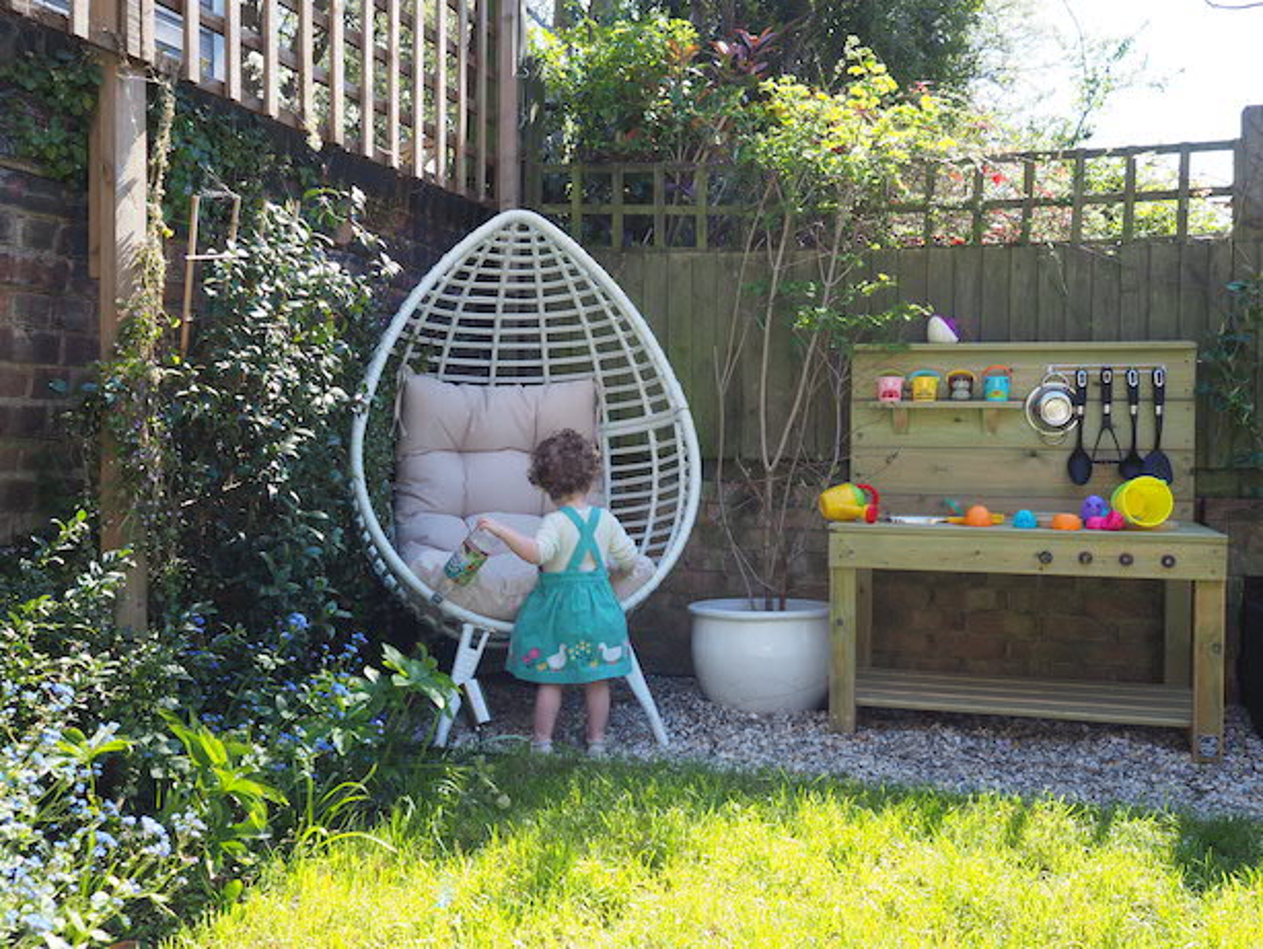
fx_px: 1241
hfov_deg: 53.9
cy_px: 474
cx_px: 632
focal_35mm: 34
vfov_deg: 41.8
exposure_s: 1/200
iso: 200
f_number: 4.5
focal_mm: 17
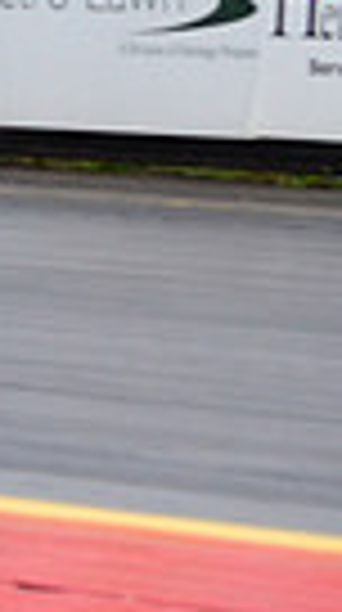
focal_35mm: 550
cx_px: -945
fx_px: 8911
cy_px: -27
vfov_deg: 3.9
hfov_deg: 2.2
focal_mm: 82
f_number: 8
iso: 1000
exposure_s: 1/1000
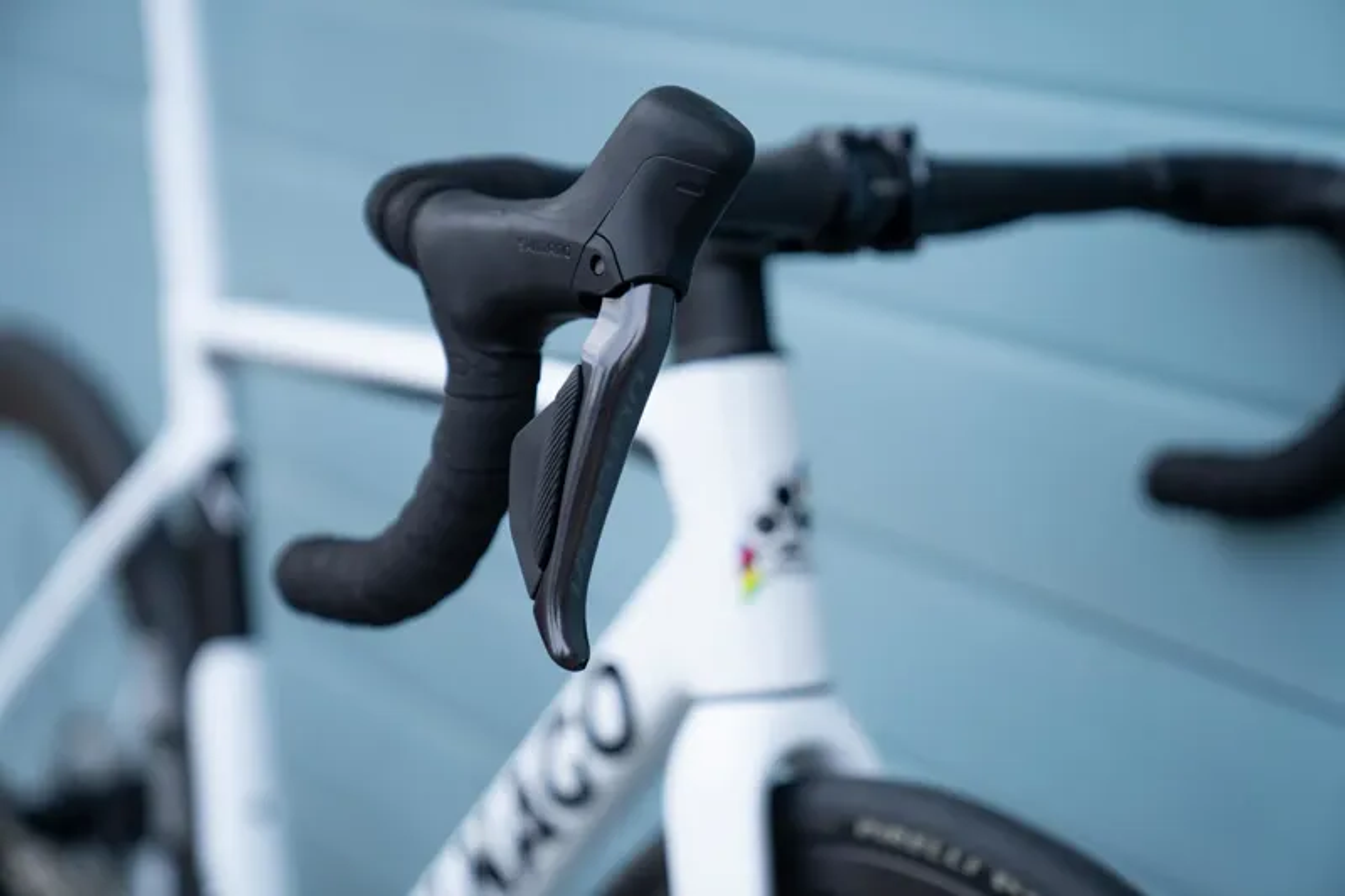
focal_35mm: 70
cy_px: 448
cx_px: 672
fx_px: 2615
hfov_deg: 28.8
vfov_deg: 19.4
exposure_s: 1/2000
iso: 500
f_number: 2.8
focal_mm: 70
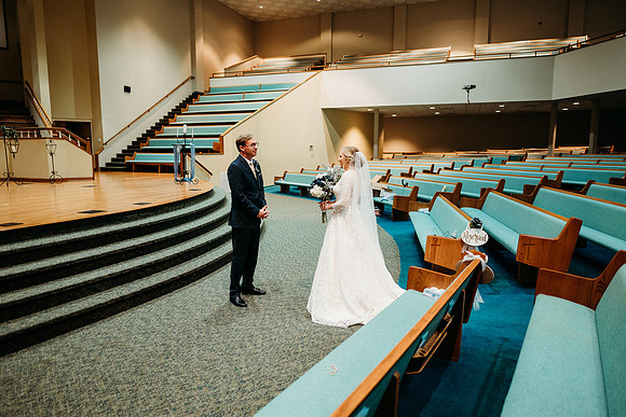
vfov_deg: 53.2
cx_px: 313
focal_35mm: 24
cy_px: 208
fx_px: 417
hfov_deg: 73.7
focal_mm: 24
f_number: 1.8
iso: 2000
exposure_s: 1/125
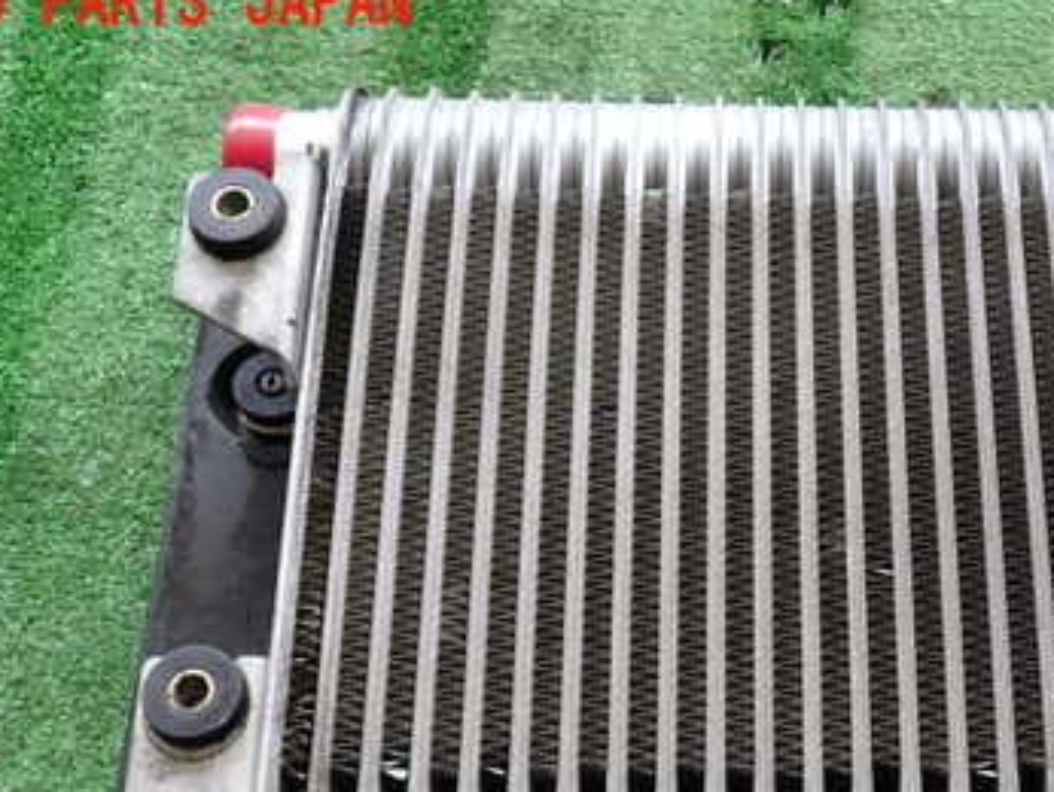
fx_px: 1584
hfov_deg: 36.1
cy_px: 652
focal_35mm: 52
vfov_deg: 27.4
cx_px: 771
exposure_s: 1/60
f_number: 2.3
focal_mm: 5.4
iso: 100
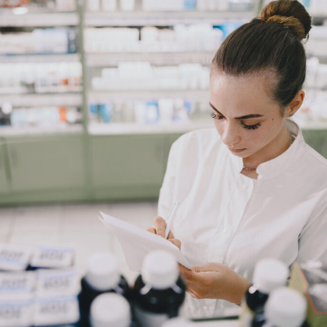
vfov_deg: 37.6
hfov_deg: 37.5
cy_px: 163
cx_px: 141
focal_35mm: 45
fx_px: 481
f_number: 2.2
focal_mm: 35
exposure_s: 1/250
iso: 400
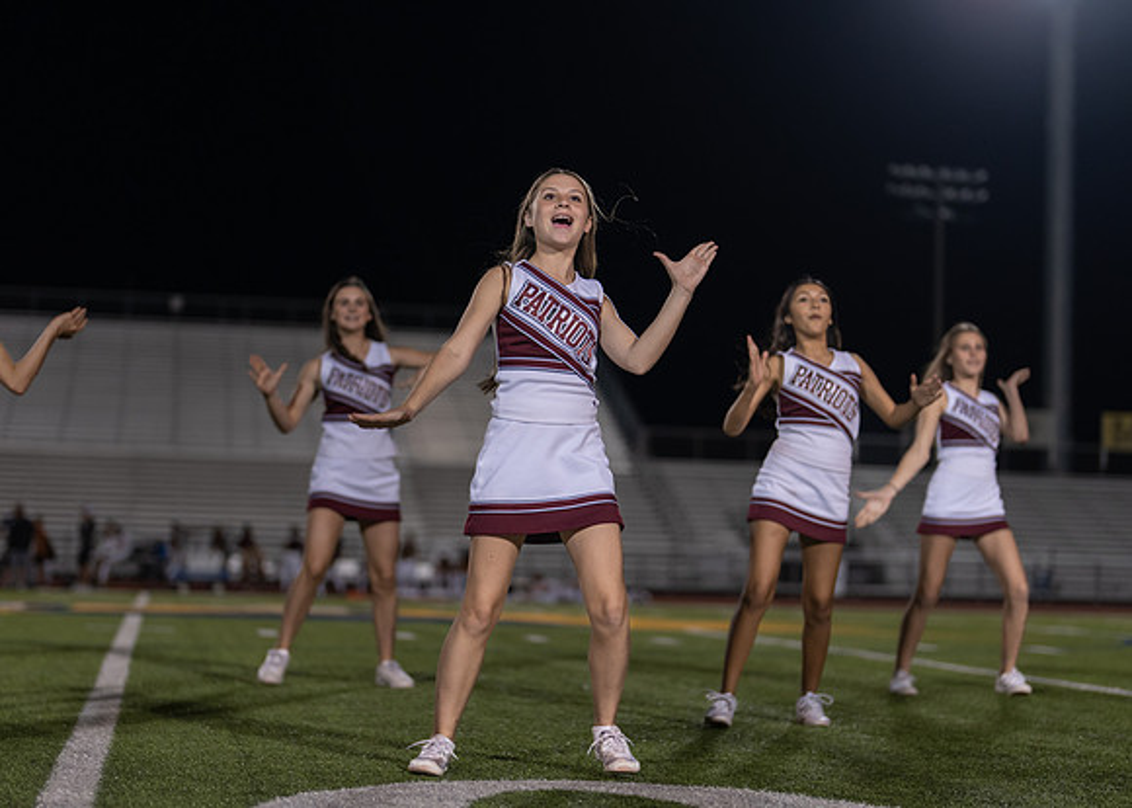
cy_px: 429
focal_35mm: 72
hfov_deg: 27.4
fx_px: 2318
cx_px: 562
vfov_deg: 19.8
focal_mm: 50
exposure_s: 1/1000
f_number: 1.2
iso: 500
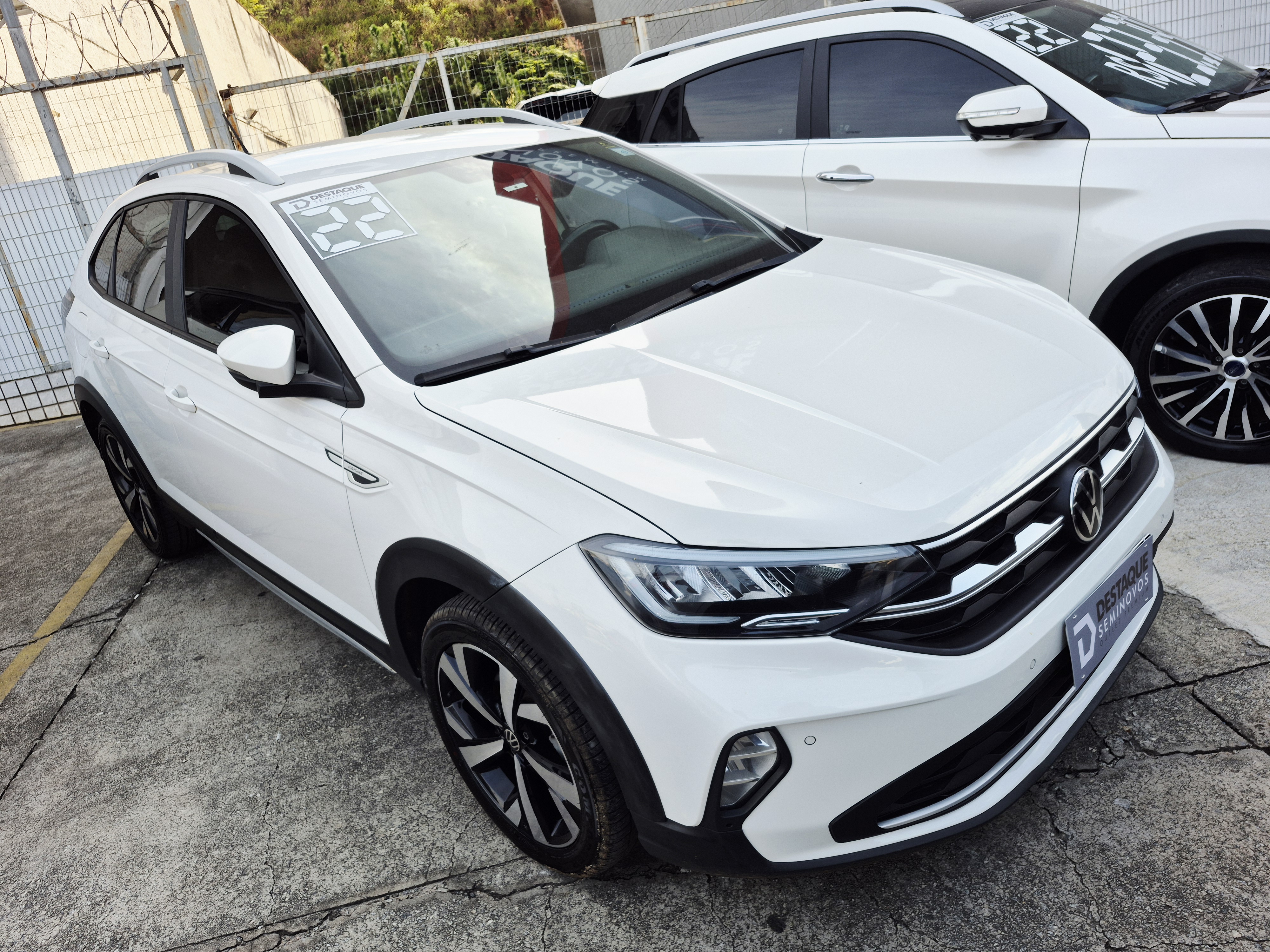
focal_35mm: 23
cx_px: 635
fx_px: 844
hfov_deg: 73.9
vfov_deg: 58.9
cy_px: 476
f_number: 1.8
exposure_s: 1/746
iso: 25
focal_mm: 5.4
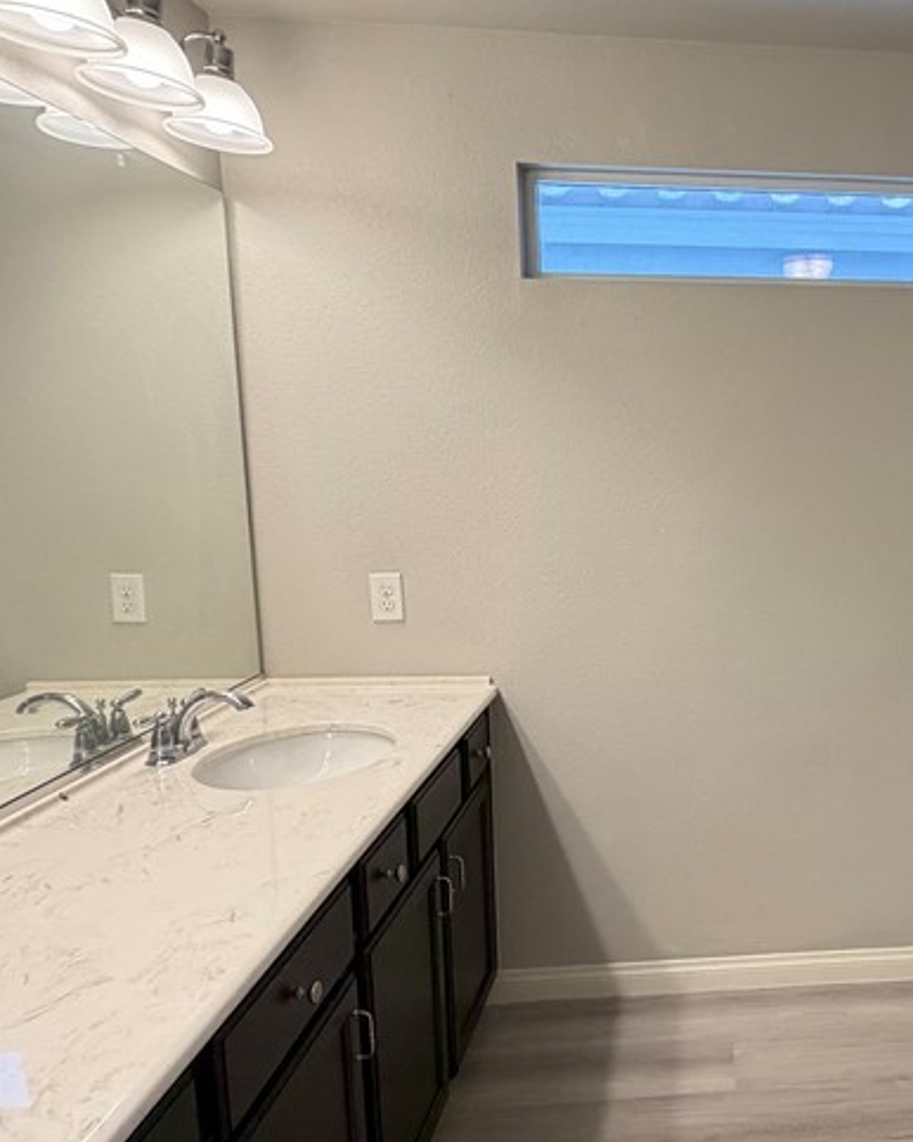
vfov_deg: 60.5
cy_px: 589
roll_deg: +1.0
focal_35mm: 29
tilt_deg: -8.8
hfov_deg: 45.3
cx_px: 823
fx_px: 980
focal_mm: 2.22
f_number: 2.2
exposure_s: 1/120
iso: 250
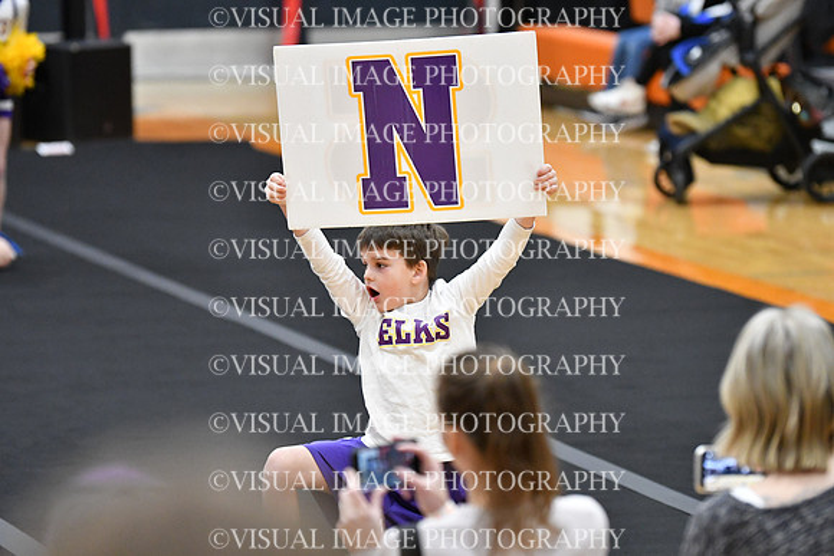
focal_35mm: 225
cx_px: 417
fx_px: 5213
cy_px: 278
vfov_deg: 6.1
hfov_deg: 9.1
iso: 5000
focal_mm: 150
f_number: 2.8
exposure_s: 1/800
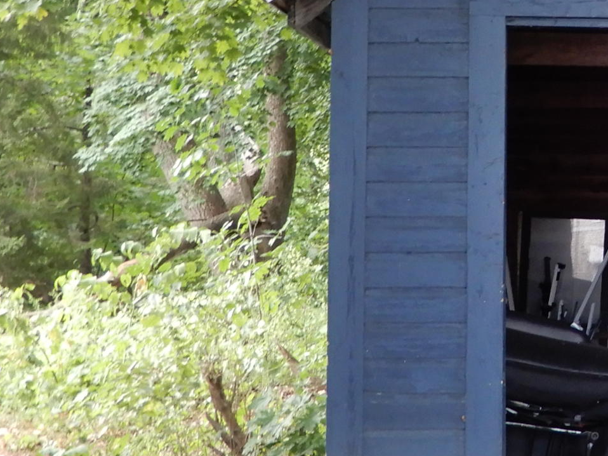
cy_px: 107
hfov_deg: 15.9
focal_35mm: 119
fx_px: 2090
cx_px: 740
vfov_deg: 12.4
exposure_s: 1/30
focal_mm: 6.8
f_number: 4
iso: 220
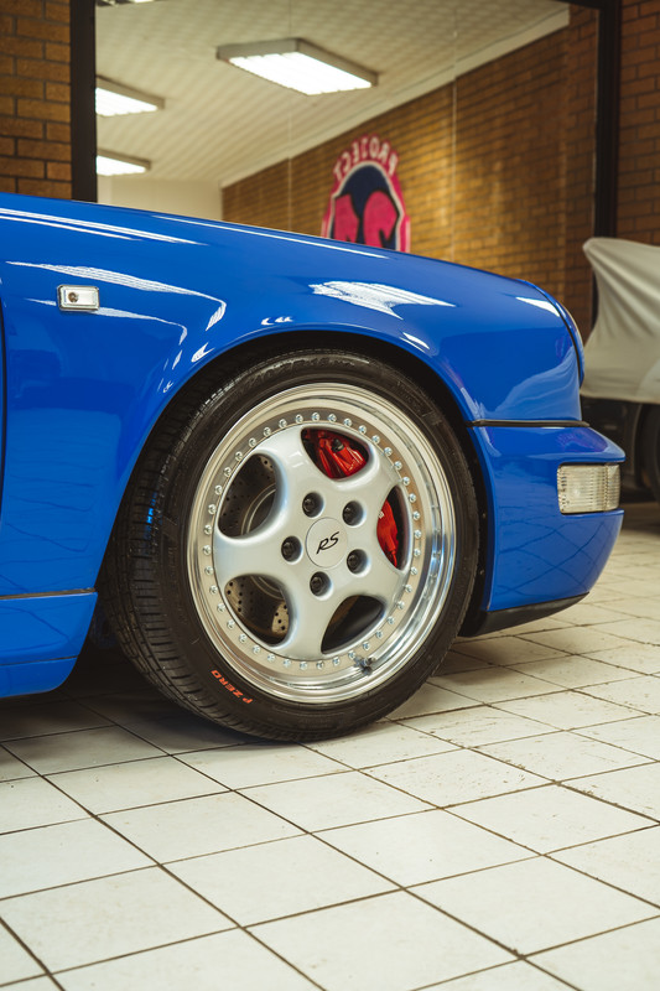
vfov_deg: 44.5
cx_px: 330
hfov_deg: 30.5
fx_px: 1210
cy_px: 496
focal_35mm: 44
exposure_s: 1/4
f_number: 4.5
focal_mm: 44
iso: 100
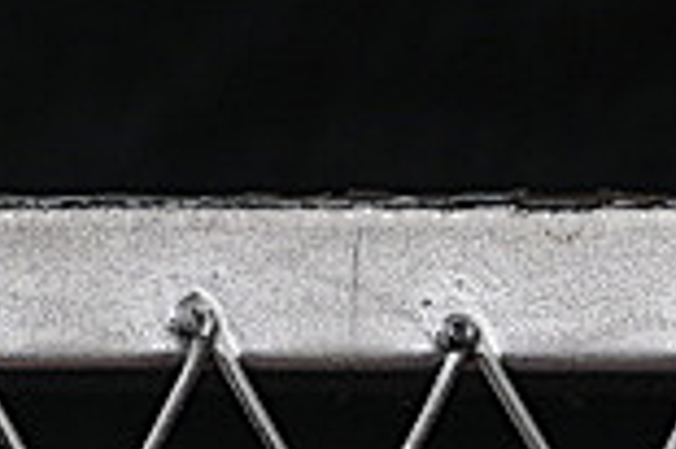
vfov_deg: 2.6
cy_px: -793
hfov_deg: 3.8
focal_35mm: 524
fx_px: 9829
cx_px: -1335
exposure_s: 1/80
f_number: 8
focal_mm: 50
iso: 160
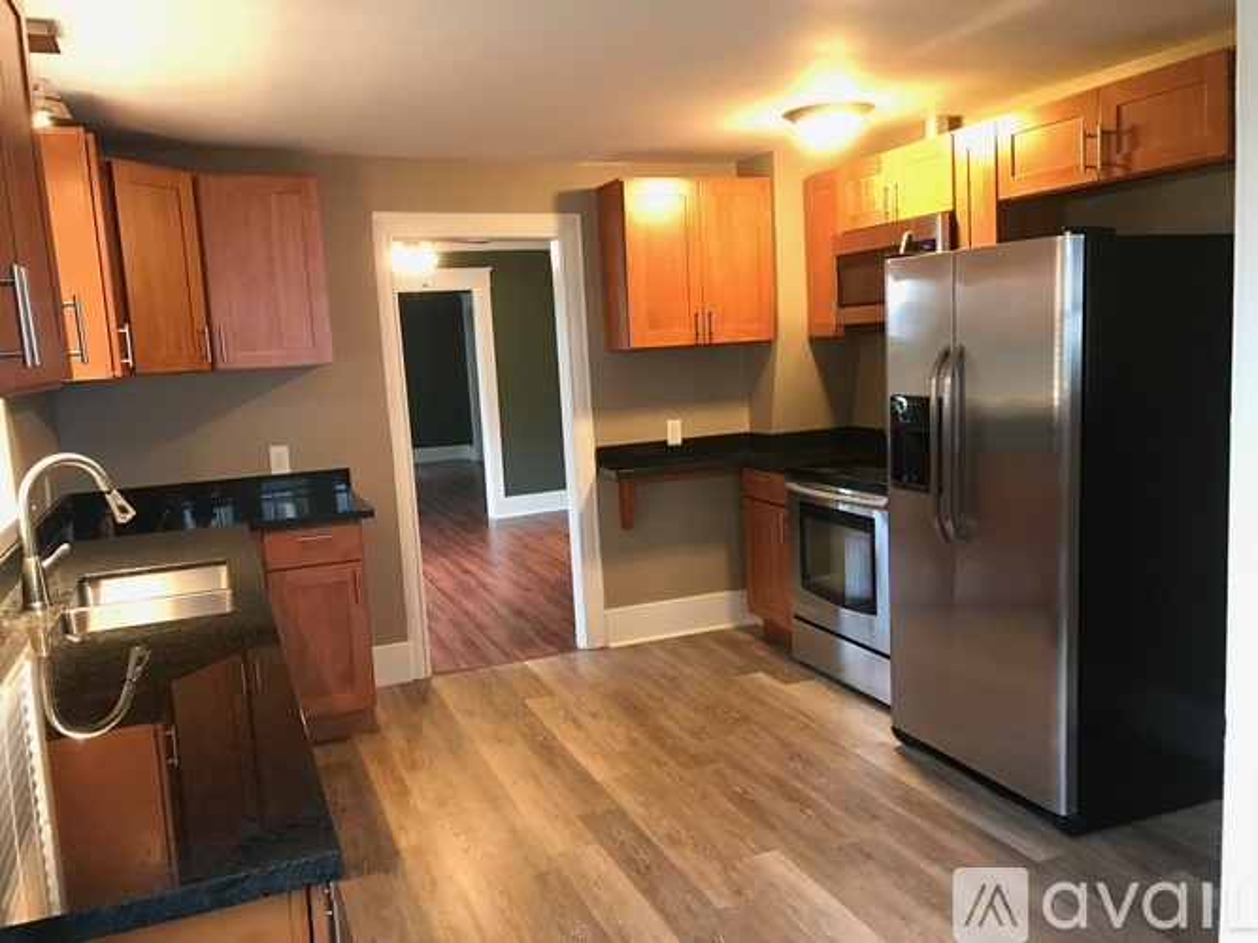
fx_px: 1017
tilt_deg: -6.7
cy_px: 472
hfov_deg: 63.5
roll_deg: +3.1
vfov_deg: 49.7
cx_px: 629
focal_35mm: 28
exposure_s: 1/12
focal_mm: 3.99
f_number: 1.8
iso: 100
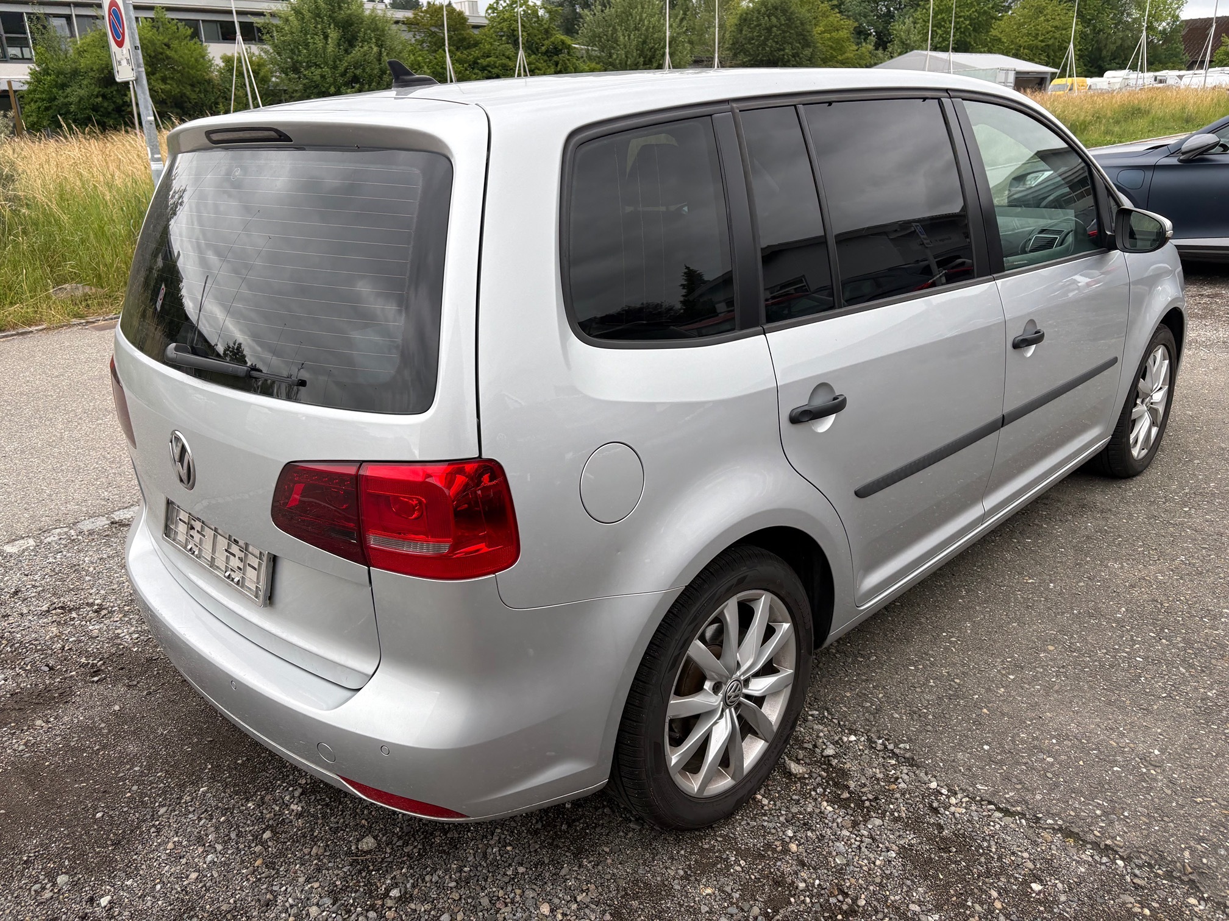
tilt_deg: -17.5
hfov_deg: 67.3
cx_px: 614
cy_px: 460
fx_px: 923
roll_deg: +1.6
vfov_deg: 53.1
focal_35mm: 26
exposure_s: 1/404
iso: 50
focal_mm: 5.96
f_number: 1.6
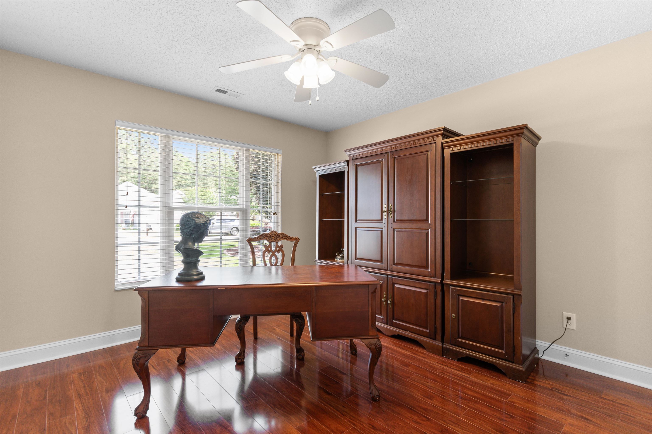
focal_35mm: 16
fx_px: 290
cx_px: 326
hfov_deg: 96.7
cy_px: 217
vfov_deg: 73.7
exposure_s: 1/2
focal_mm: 11
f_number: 4.8
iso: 100
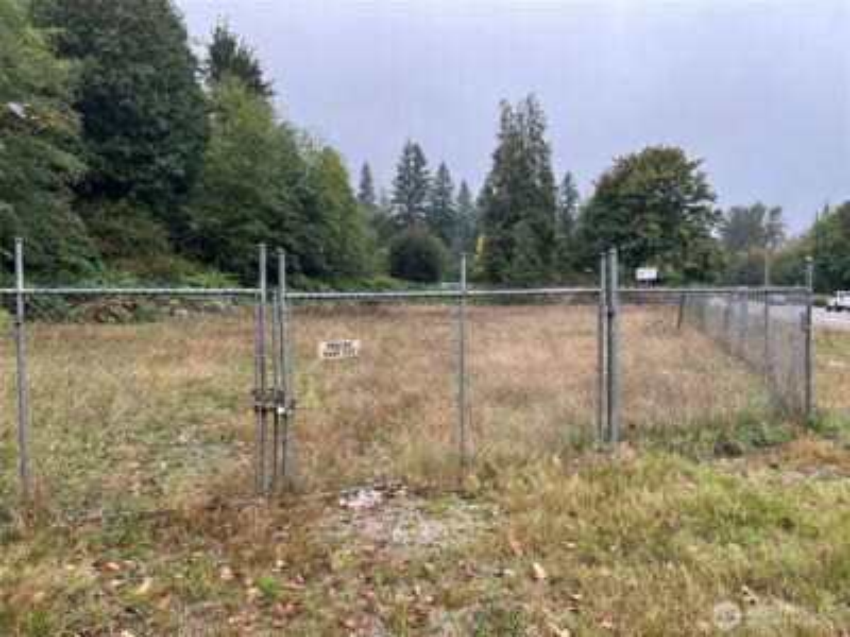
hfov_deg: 67.3
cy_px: 318
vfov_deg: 53.1
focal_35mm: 26
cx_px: 425
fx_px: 638
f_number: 1.5
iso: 50
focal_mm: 5.7
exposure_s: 1/687
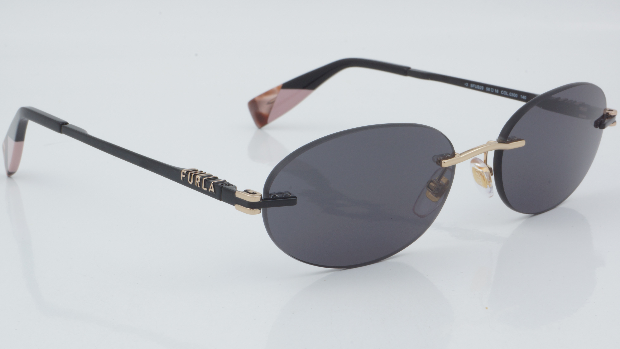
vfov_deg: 14.0
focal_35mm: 87
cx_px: 310
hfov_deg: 24.6
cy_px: 171
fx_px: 1422
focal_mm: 55
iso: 100
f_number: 29
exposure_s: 1/4
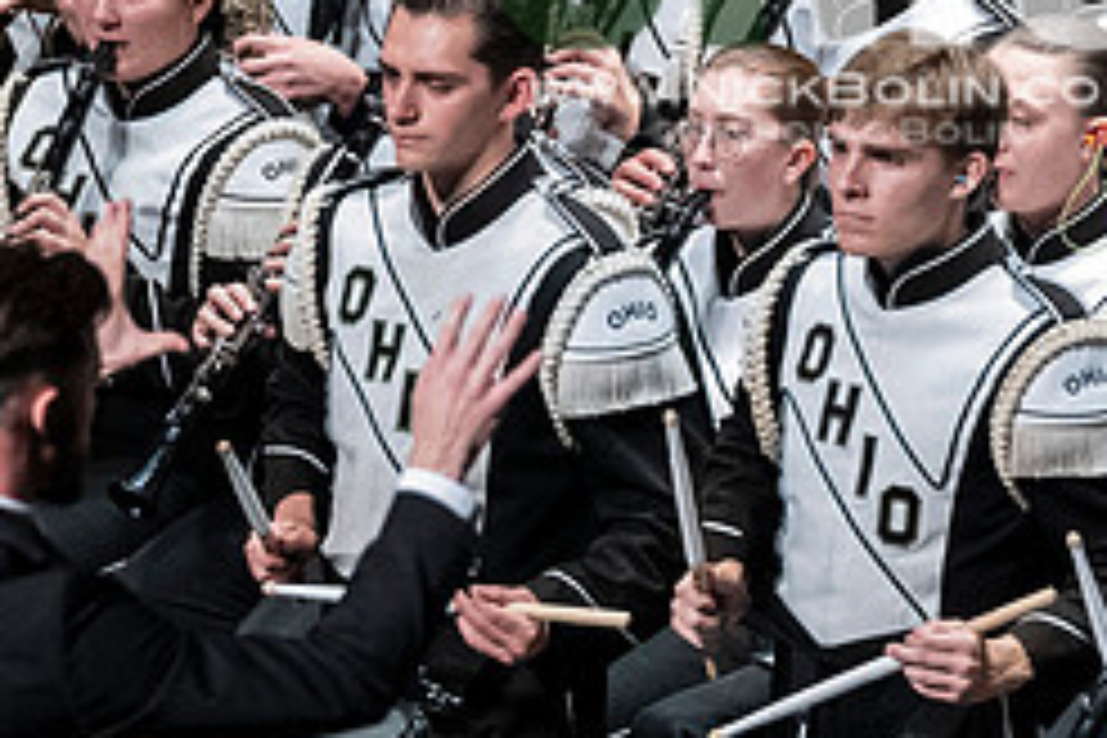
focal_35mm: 706
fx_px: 21708
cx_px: 837
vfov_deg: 1.9
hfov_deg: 2.9
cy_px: -72
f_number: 4
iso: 4000
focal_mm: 200
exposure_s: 1/500
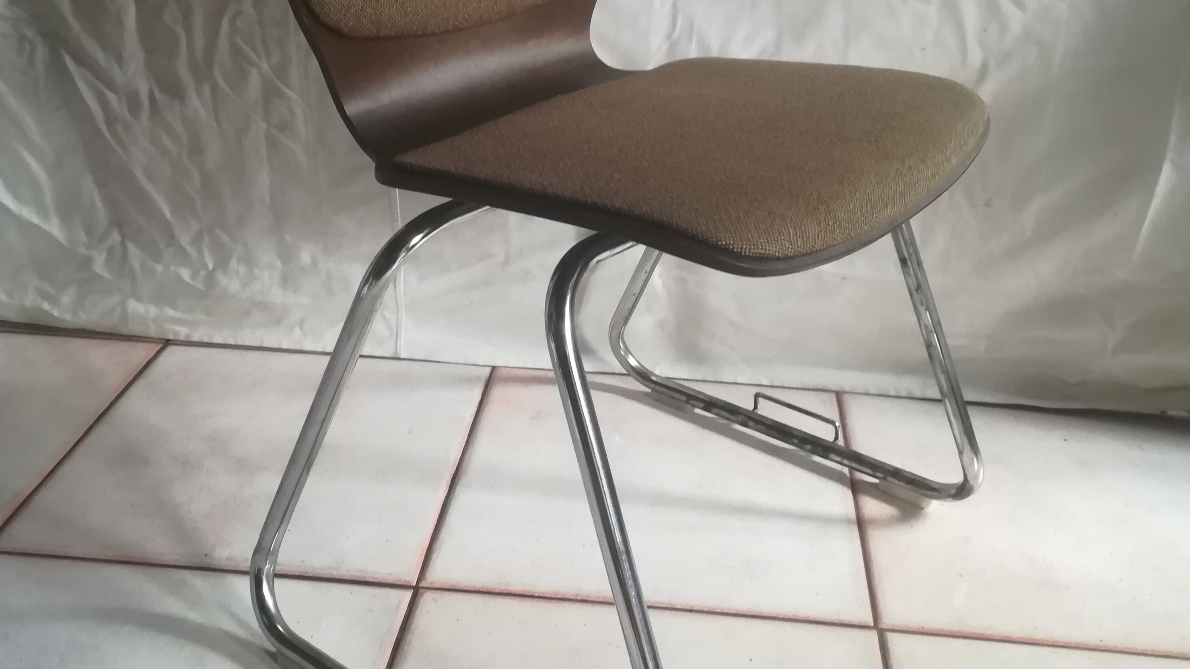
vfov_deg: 30.9
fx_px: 1199
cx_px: 596
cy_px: 208
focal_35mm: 38
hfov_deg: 52.8
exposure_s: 1/33.3
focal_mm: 3.83
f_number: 2.2
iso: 320
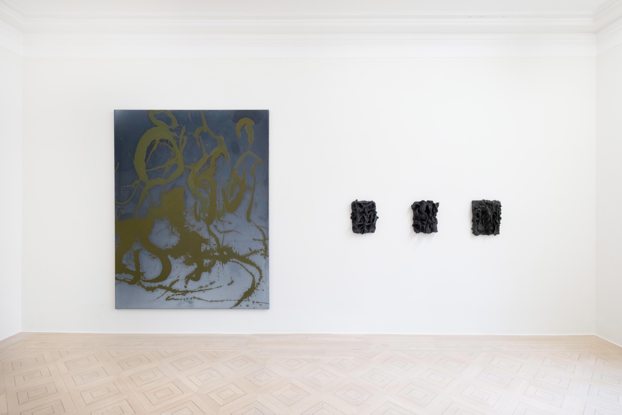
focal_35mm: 17
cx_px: 311
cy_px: 208
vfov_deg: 70.4
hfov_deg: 93.3
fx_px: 294
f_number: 8
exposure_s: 1/12
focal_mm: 11.5
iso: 400
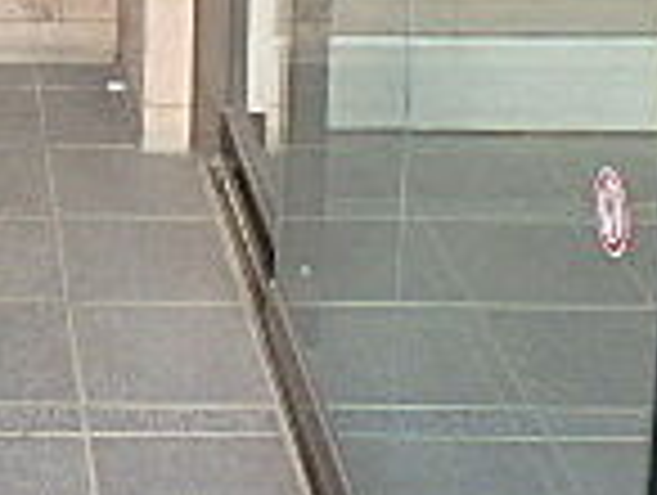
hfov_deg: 20.2
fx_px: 1749
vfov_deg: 14.5
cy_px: -346
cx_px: -81
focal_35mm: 92
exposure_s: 1/30
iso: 250
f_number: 3.5
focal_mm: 3.7
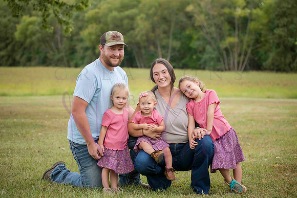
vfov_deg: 16.3
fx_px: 692
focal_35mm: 84
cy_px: 99
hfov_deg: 24.2
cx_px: 148
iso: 400
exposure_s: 1/500
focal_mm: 80
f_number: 4.5
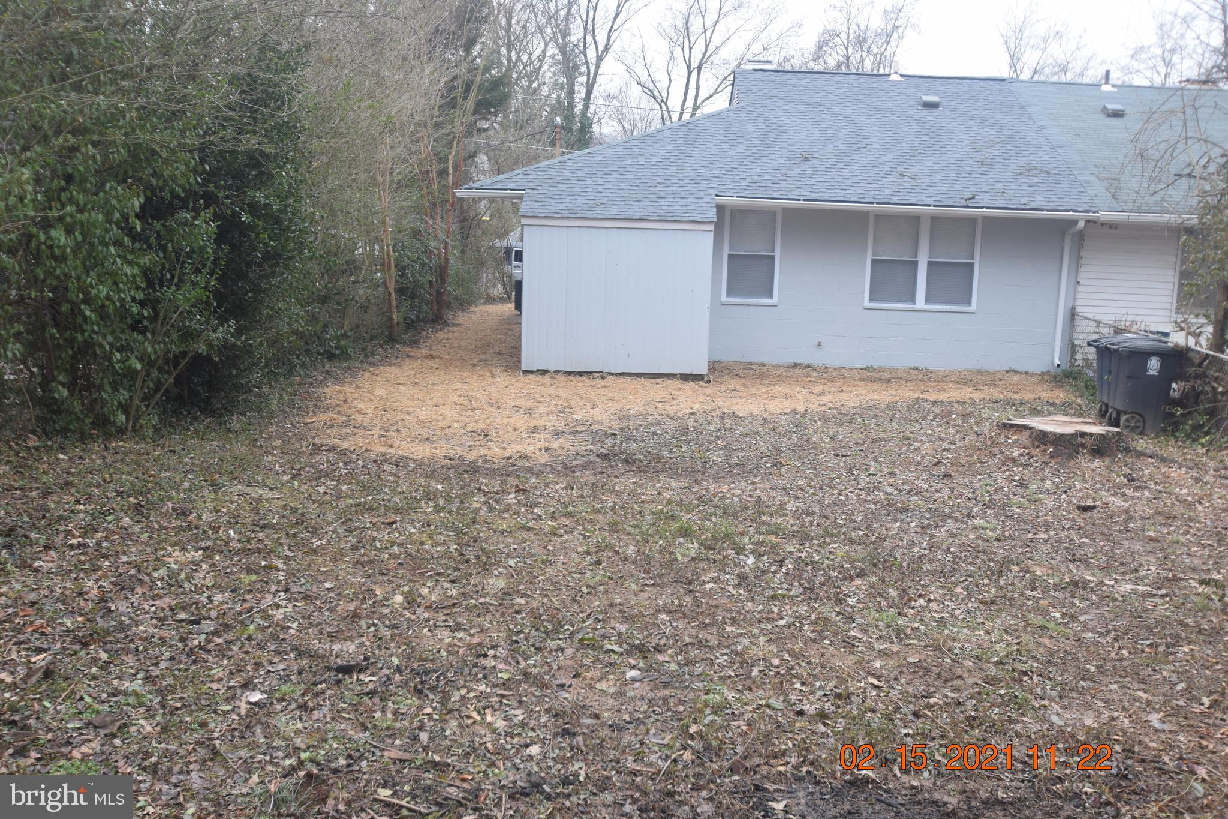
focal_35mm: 36
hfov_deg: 53.1
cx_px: 614
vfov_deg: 36.9
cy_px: 410
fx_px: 1228
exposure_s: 1/160
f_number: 6.3
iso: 400
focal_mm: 24
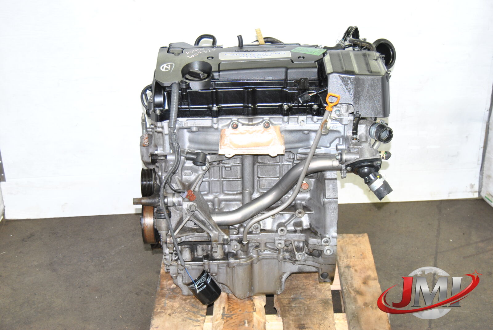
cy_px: 165
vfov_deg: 23.8
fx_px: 781
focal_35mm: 57
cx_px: 246
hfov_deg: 35.0
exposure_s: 1/60
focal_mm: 38
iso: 400
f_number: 4.8
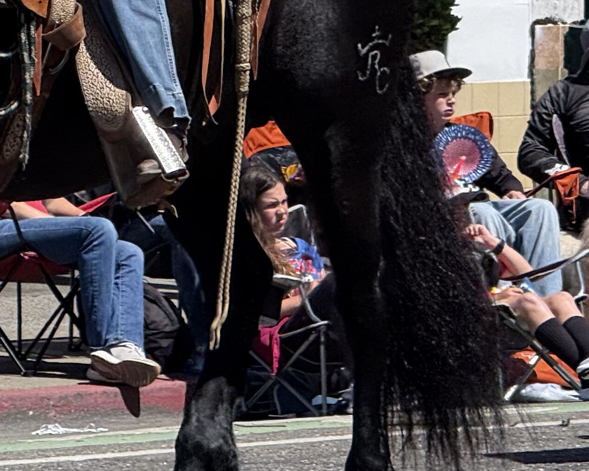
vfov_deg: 4.2
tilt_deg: -0.8
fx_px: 6466
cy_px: -7
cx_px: -69
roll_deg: -0.4
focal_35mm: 371
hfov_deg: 5.2
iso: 50
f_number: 2.8
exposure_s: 1/1577
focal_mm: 15.66
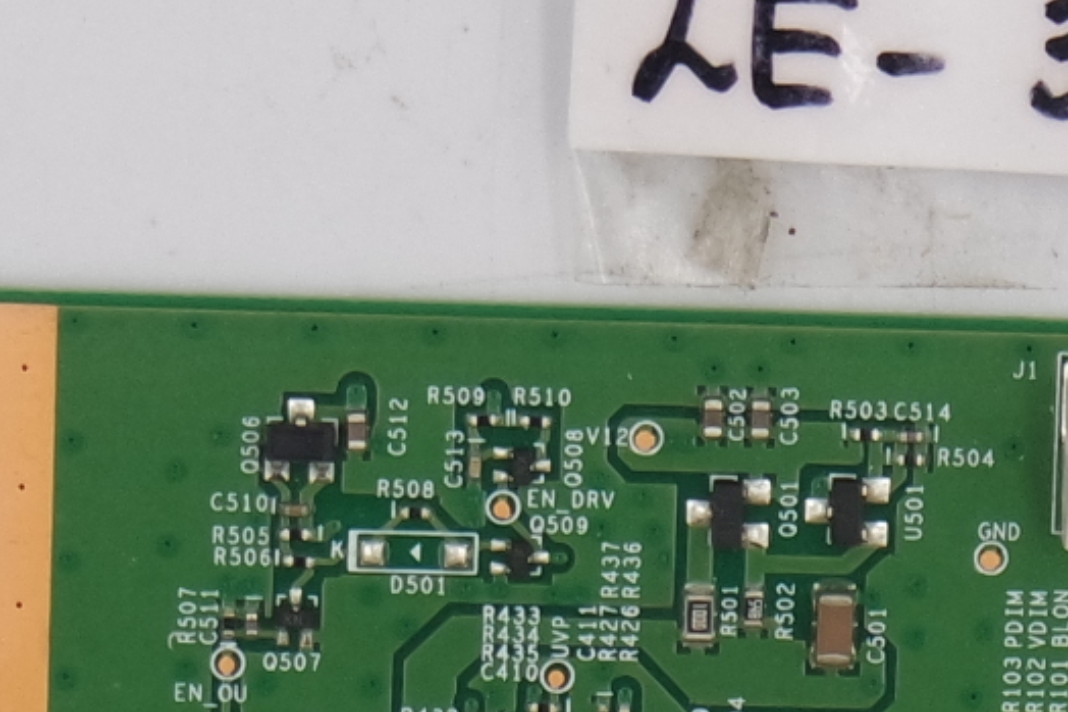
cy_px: 583
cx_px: 1510
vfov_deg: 3.4
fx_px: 12129
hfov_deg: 5.0
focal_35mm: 409
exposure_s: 1/125
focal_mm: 27
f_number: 5.6
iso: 200
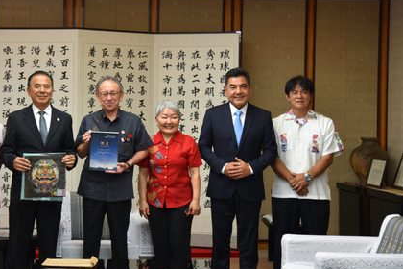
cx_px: 120
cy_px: 110
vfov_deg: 16.1
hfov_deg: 23.8
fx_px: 951
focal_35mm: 85
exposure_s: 1/60
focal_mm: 58
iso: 560
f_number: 4
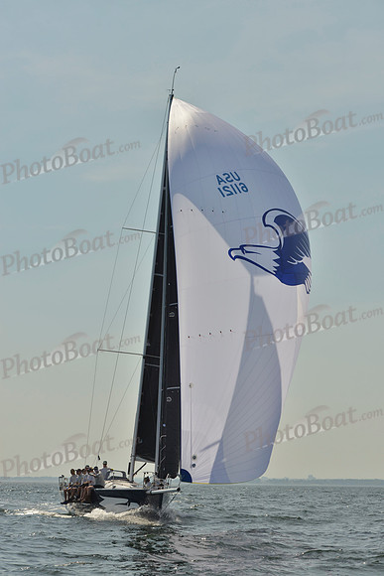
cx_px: 192
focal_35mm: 80
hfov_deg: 17.1
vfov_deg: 25.4
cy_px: 288
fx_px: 1279
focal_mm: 80
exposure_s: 1/1250
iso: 200
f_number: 9
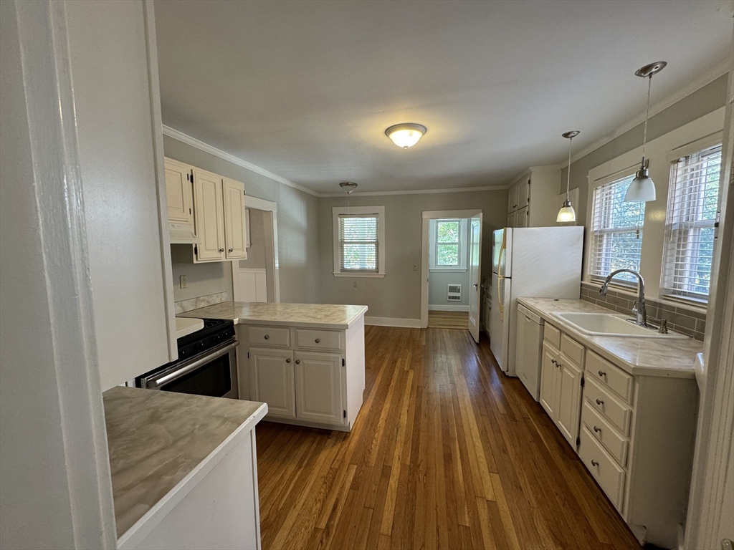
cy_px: 275
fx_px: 297
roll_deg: -0.3
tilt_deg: -6.4
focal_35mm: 14
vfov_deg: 85.7
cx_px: 367
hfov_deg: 102.1
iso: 160
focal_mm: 2.22
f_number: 2.2
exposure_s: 1/60
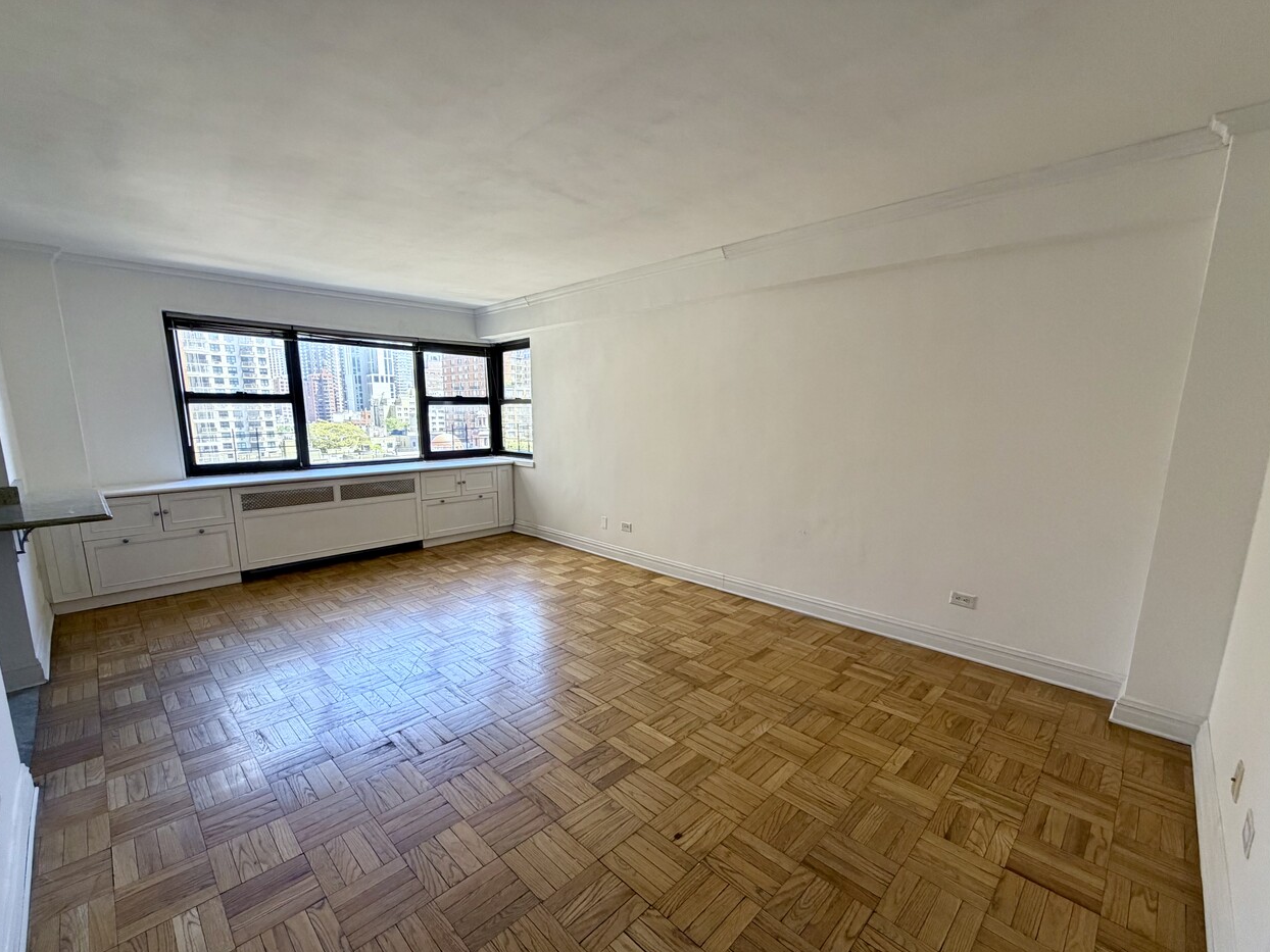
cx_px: 609
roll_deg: +0.1
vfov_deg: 81.6
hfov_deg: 98.1
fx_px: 550
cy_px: 509
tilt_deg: -10.8
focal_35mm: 15
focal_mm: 2.22
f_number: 2.2
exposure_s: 1/121
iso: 160
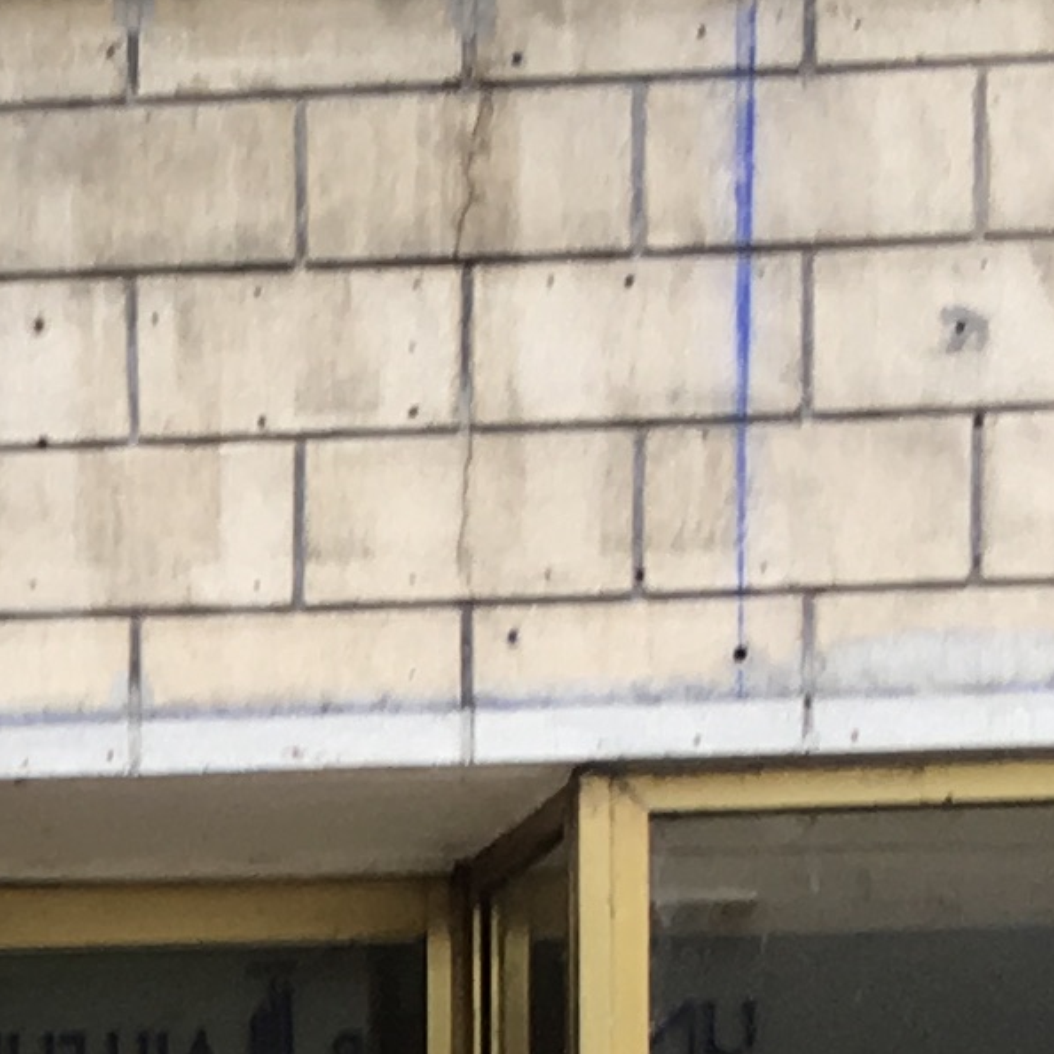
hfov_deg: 9.3
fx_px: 5994
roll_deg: +0.3
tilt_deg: -0.5
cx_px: -1208
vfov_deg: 9.6
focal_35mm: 174
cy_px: 1821
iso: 25
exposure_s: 1/50
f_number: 2.2
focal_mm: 4.15
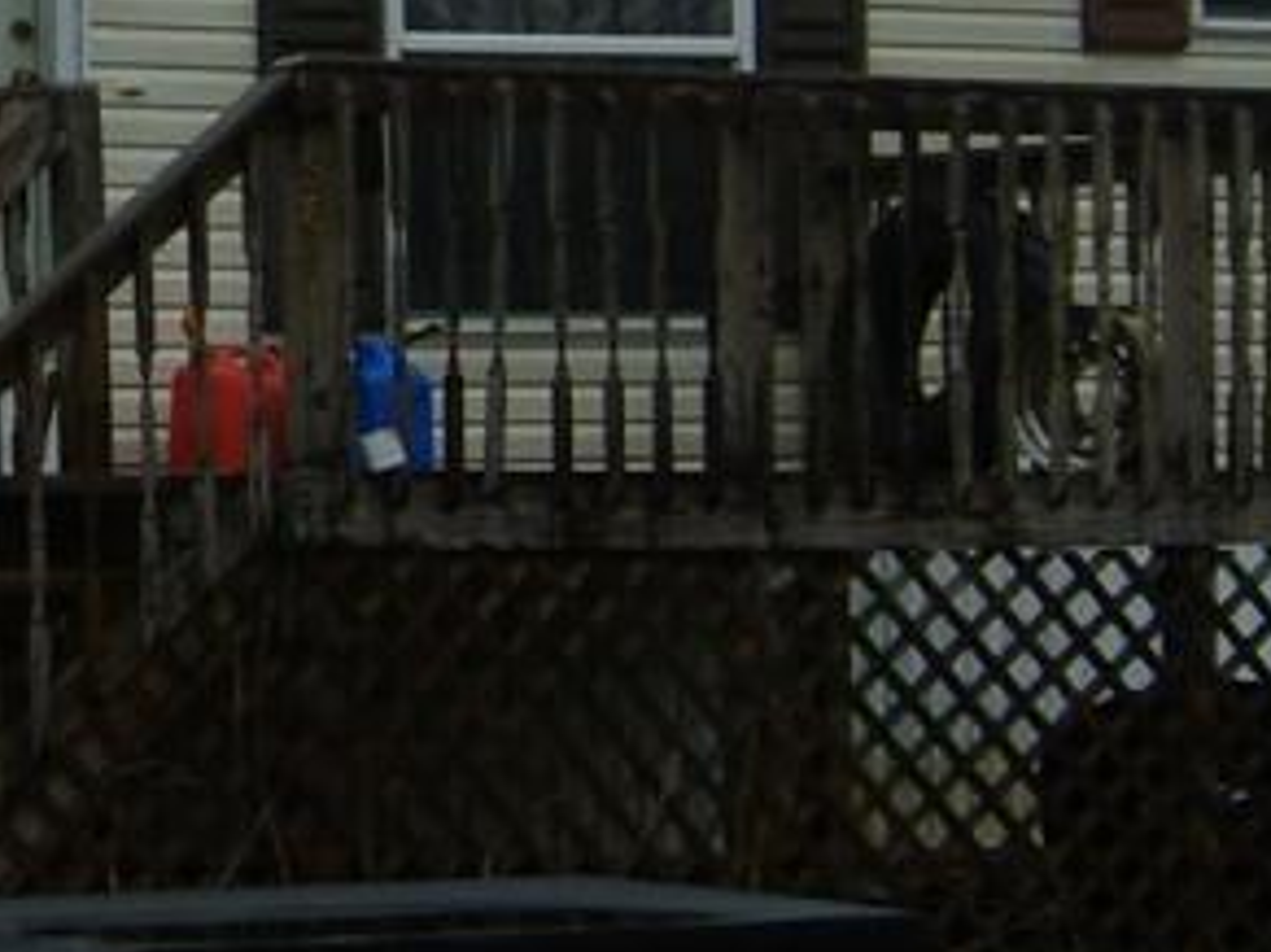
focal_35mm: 189
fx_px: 6937
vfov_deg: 7.8
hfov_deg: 10.4
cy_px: 26
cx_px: -74
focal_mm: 7.2
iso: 50
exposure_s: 1/125
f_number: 3
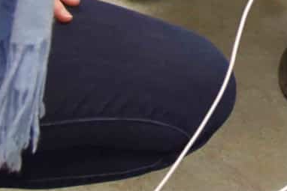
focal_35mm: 161
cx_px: 464
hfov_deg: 12.0
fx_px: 1284
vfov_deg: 7.6
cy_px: -349
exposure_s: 1/60
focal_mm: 24
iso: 800
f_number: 4
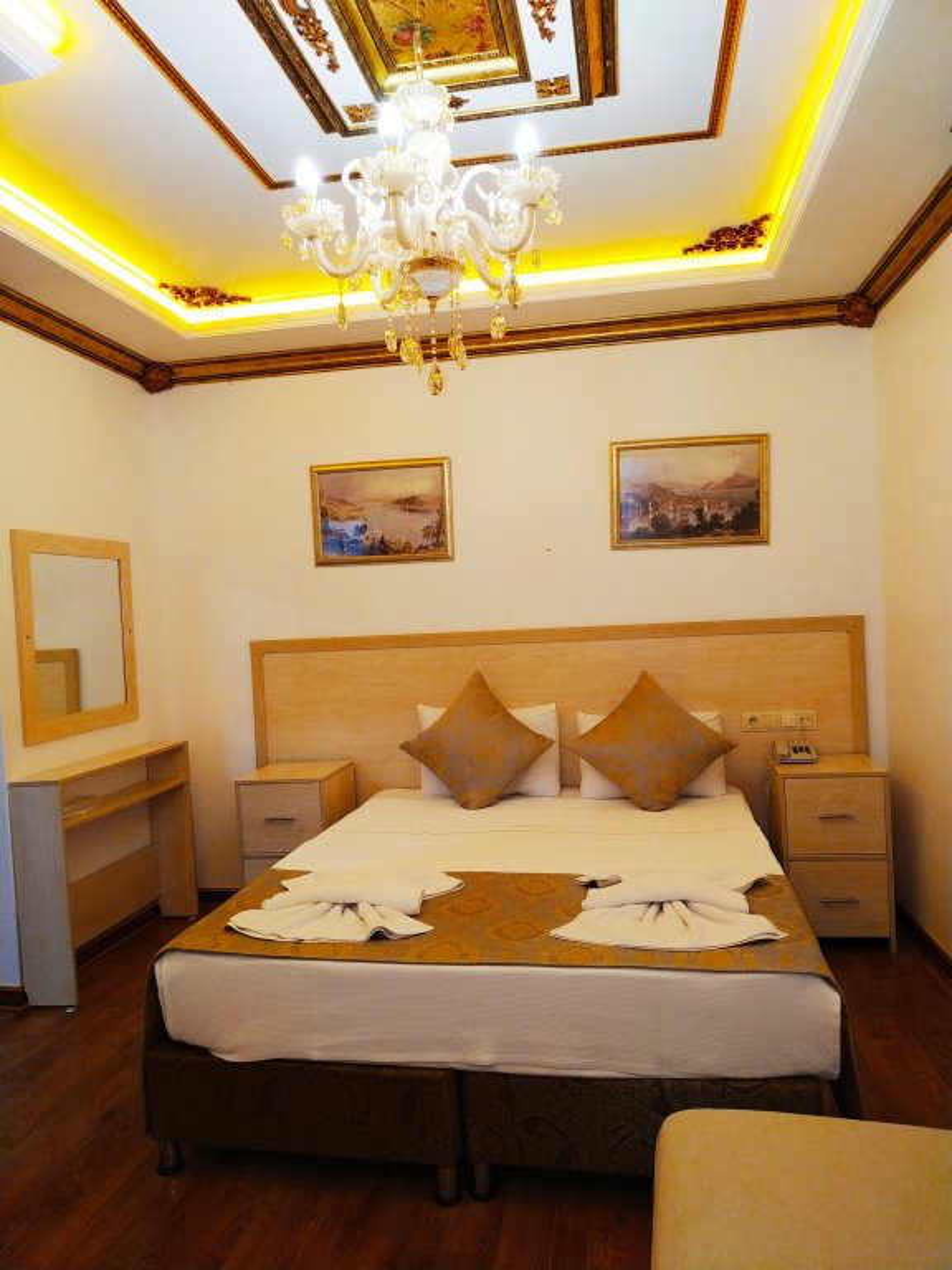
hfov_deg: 56.8
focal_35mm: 24
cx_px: 476
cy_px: 635
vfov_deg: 71.6
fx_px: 880
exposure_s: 1/33
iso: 100
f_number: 1.9
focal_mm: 3.94
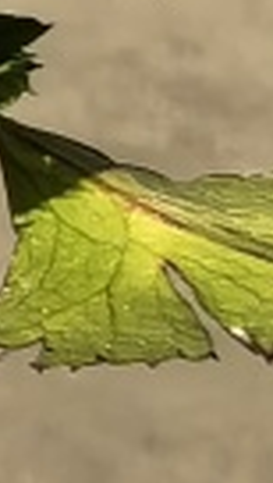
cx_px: -1096
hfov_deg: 4.5
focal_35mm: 230
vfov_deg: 8.3
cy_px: -790
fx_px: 2945
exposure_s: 1/489
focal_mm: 1.95
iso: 50
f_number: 2.2
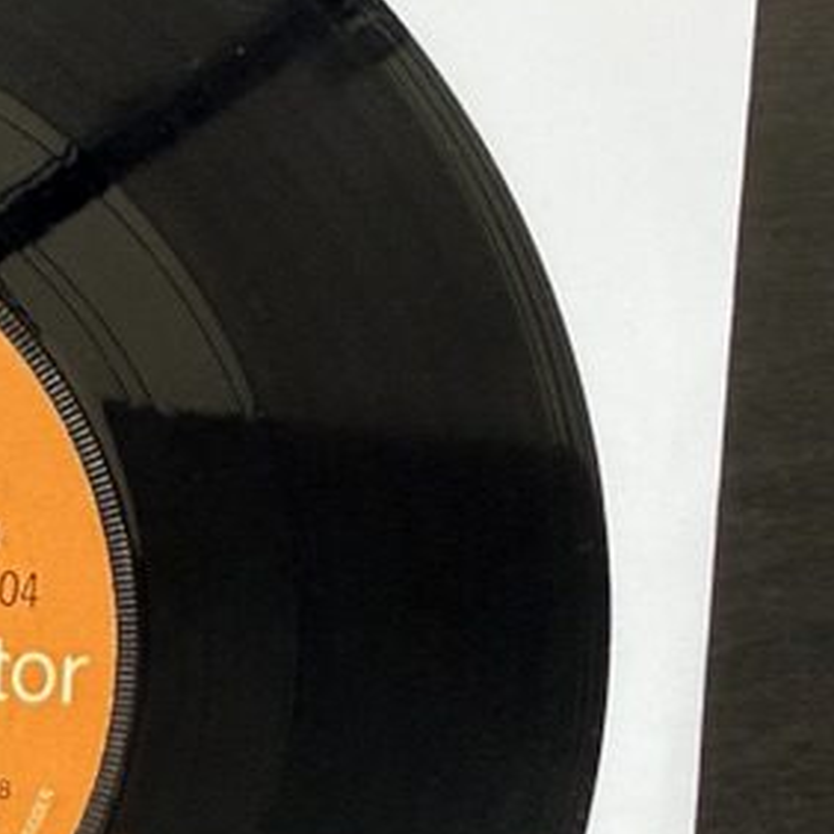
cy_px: 583
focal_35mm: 77
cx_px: -299
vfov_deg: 22.3
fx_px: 2099
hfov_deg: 20.3
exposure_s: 1/99
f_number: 2.2
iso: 160
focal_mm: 2.22
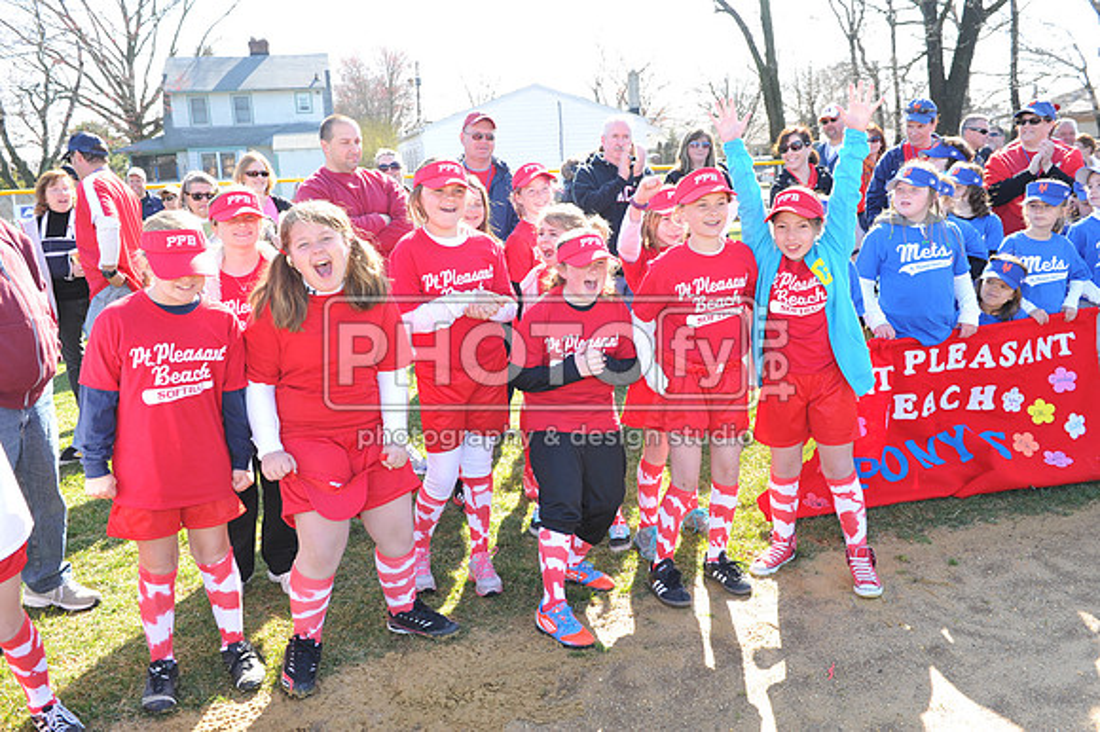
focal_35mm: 32
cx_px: 550
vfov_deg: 41.1
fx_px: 977
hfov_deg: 58.7
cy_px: 366
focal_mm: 32
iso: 200
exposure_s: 1/125
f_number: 5
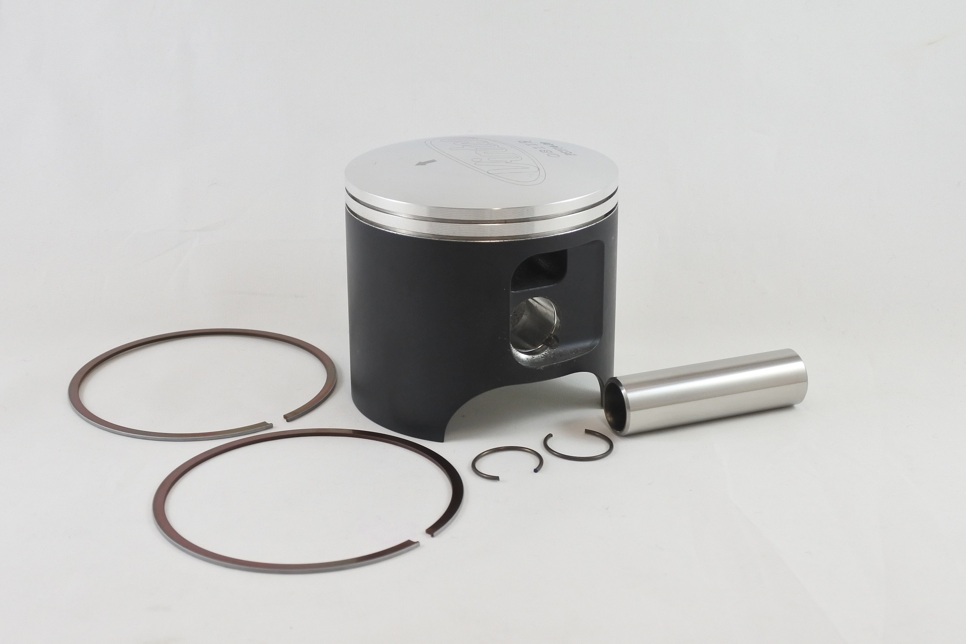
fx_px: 1020
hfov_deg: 50.7
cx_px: 483
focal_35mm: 38
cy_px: 322
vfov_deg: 35.1
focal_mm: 14.3
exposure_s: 1/160
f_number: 4
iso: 400
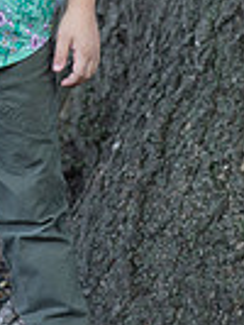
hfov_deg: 5.3
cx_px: -61
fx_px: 2599
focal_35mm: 277
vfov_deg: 7.0
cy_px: -149
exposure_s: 1/250
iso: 800
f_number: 4.5
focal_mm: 85
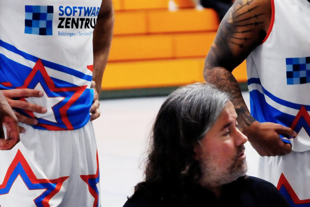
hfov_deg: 8.4
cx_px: 188
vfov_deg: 5.6
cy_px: 173
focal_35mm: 246
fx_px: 2117
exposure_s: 1/200
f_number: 2.8
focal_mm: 70
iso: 2500
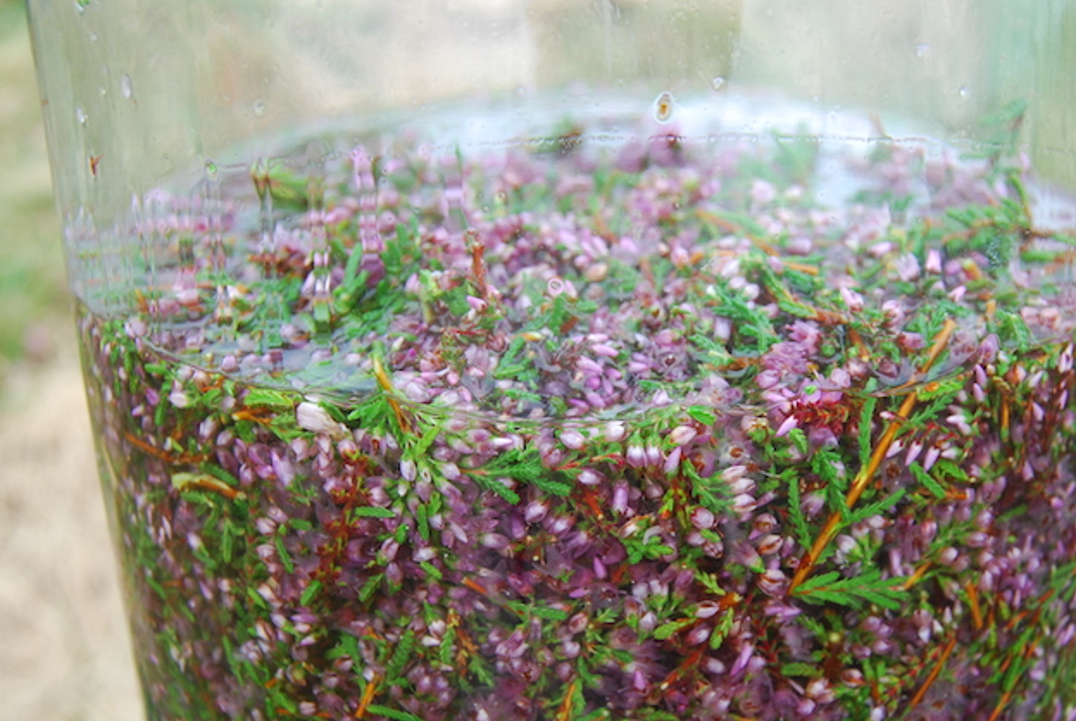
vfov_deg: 27.0
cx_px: 631
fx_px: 1497
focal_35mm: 50
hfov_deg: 39.4
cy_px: 447
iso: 400
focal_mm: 26
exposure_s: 1/200
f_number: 7.1
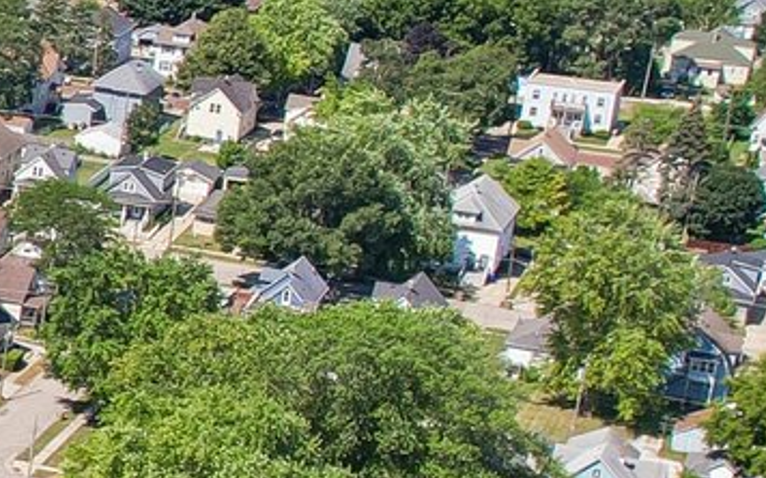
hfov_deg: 12.4
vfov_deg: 10.1
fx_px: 2691
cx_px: -1136
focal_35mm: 129
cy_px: 227
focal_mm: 8.4
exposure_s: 1/1600
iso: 100
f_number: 2.8
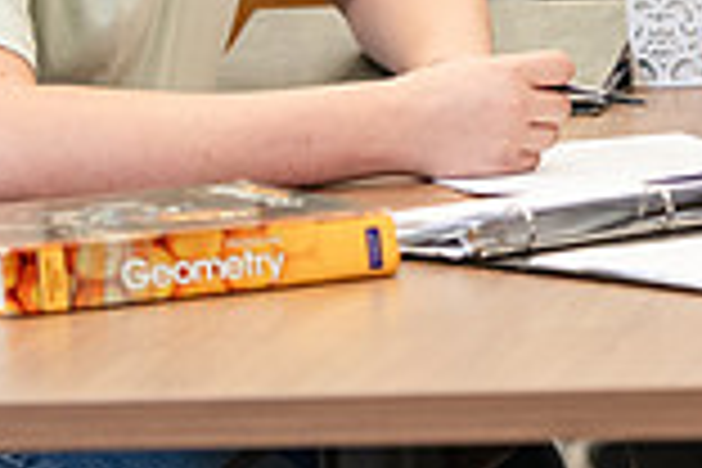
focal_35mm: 408
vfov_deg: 3.4
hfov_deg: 5.1
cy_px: -38
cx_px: 513
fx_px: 7955
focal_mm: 110
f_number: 2.8
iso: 800
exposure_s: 1/200
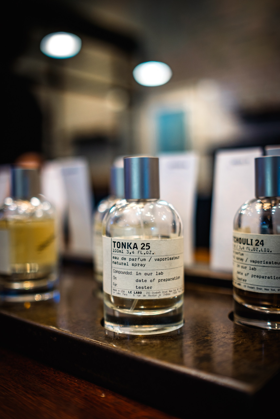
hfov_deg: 37.9
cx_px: 140
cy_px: 210
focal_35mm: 35
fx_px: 408
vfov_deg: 54.4
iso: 200
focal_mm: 23
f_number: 1.4
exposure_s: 1/125
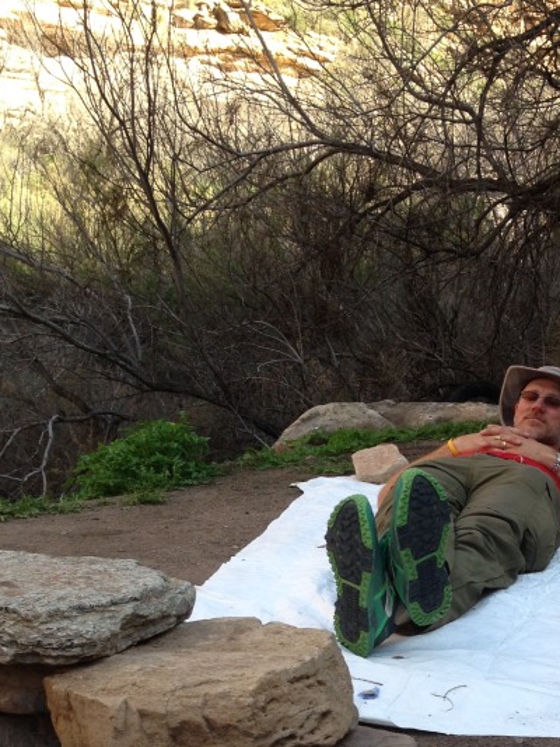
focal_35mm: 66
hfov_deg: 22.0
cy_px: 666
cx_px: 454
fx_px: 1423
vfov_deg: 28.3
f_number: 2.4
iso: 50
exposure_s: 1/275
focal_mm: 4.12
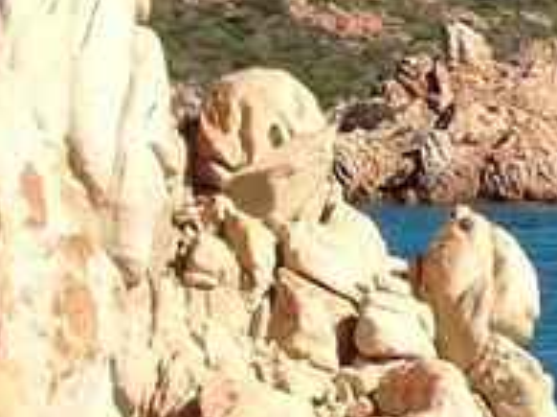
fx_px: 3487
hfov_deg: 7.9
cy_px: 365
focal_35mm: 217
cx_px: 1645
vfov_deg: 6.8
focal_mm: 4.28
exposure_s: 1/1842
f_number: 2.4
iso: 64
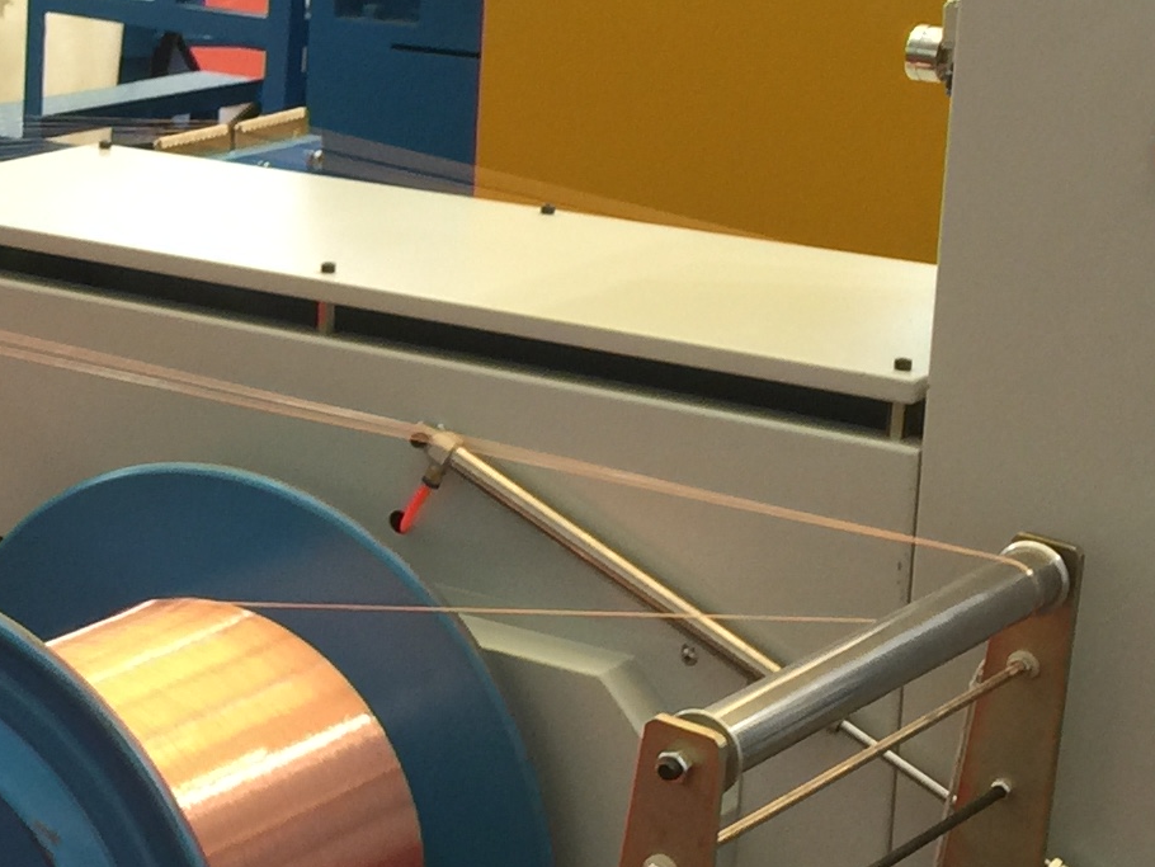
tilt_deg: -13.3
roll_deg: -1.5
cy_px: 354
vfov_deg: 14.2
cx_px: -297
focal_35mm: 104
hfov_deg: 17.8
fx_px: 3471
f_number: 2.2
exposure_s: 1/15
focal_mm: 4.15
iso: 32
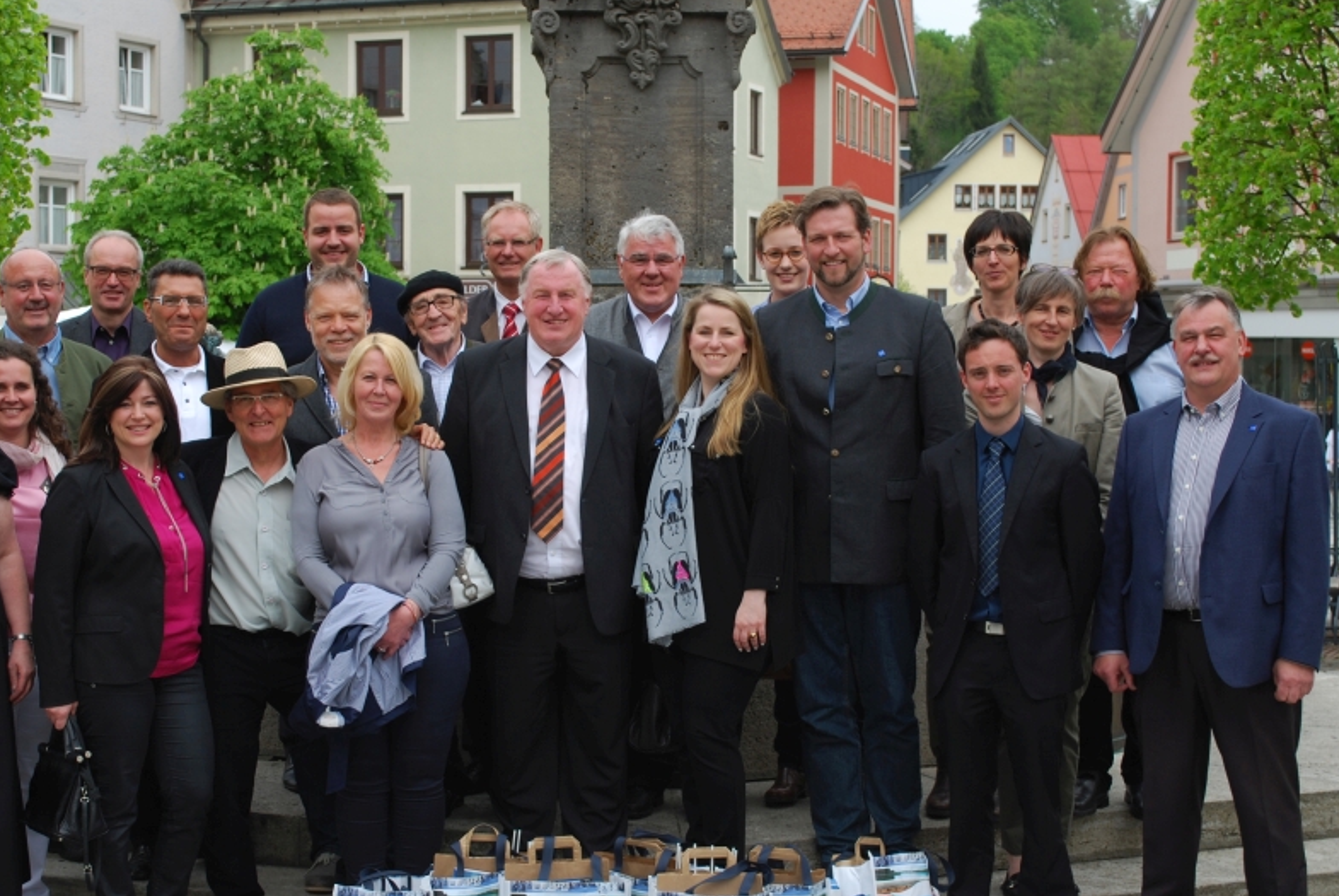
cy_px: 467
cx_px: 587
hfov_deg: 30.9
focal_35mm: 65
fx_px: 2420
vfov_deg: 21.0
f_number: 6.3
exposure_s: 1/160
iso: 100
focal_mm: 34
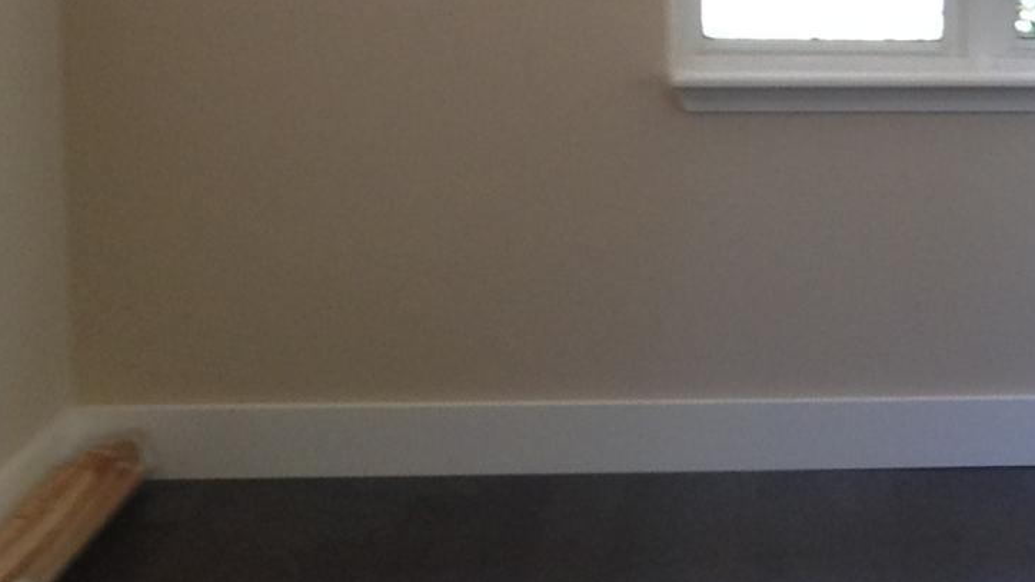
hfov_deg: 12.8
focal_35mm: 158
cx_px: 1615
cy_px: 320
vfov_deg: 7.7
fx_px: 4336
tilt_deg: -11.0
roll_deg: -1.6
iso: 50
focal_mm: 4.28
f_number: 2.4
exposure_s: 1/40
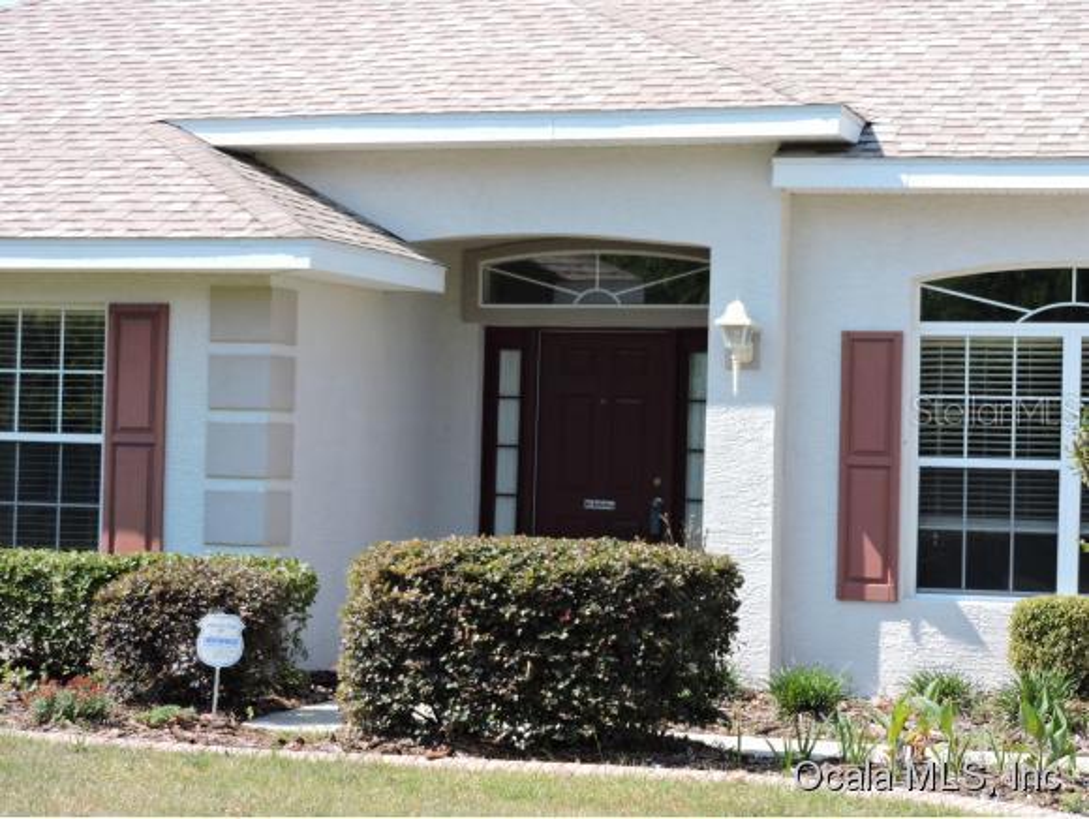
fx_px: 2834
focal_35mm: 90
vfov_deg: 16.4
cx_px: 544
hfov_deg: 21.8
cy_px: 410
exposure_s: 1/320
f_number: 4.1
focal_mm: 16.1
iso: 100
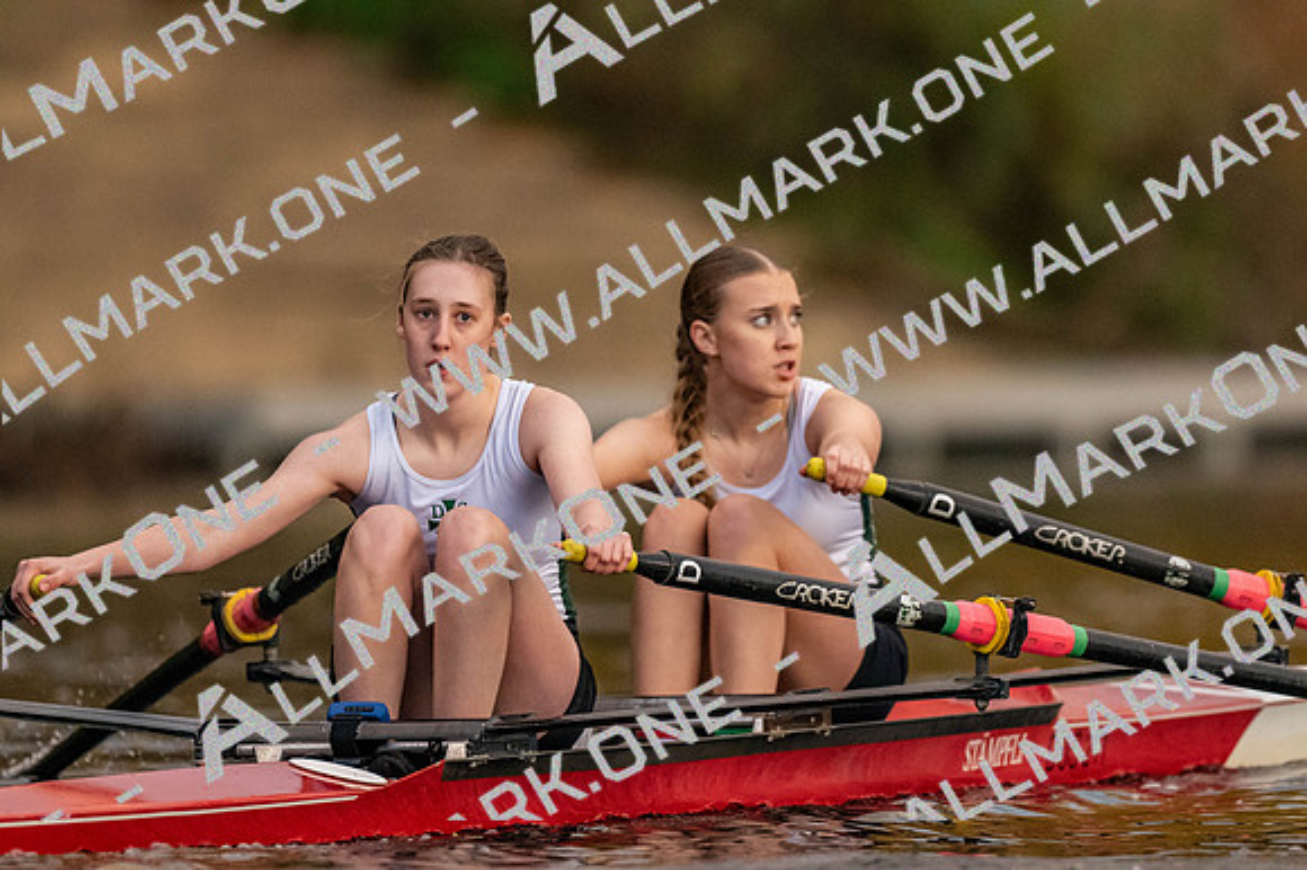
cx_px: 654
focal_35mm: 900
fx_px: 32655
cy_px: 435
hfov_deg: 2.3
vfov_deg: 1.5
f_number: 4
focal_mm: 600
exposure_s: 1/2500
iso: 4000
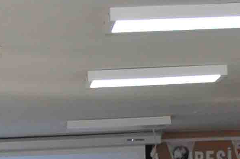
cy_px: 403
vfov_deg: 4.7
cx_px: -47
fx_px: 1871
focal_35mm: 281
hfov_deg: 7.3
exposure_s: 1/60
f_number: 4
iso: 400
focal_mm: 26
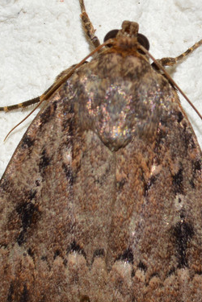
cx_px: 102
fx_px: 2154
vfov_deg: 8.0
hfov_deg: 5.4
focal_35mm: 256
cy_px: 186
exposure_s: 1/200
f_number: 18
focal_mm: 100
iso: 100
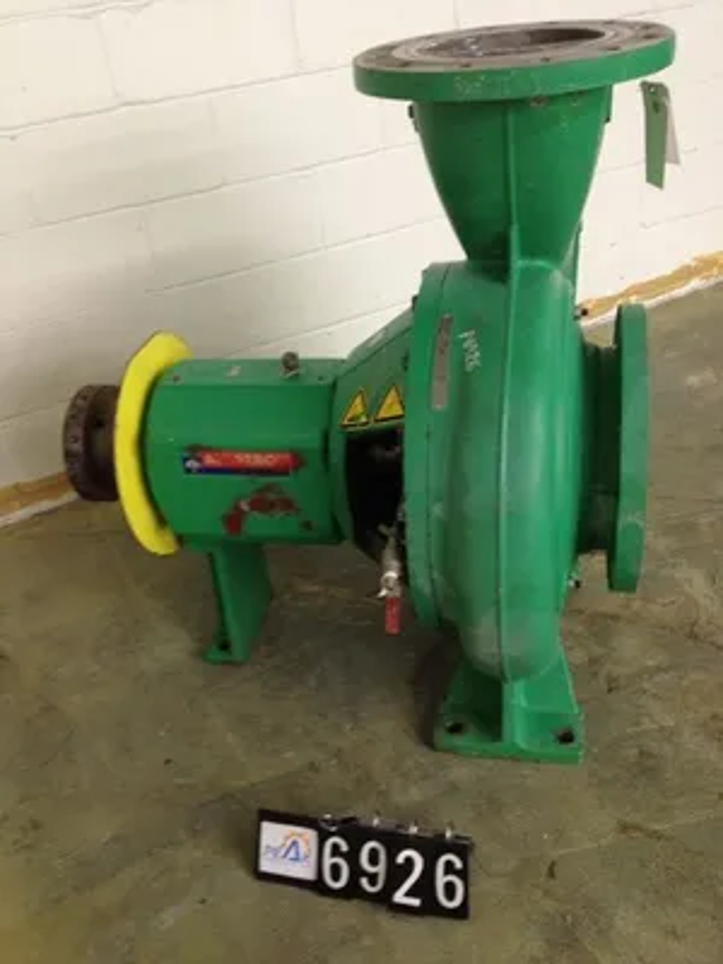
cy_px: 482
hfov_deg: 40.7
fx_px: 975
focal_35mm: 35
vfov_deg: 52.6
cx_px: 362
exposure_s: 1/20
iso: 125
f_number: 2.4
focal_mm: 4.28
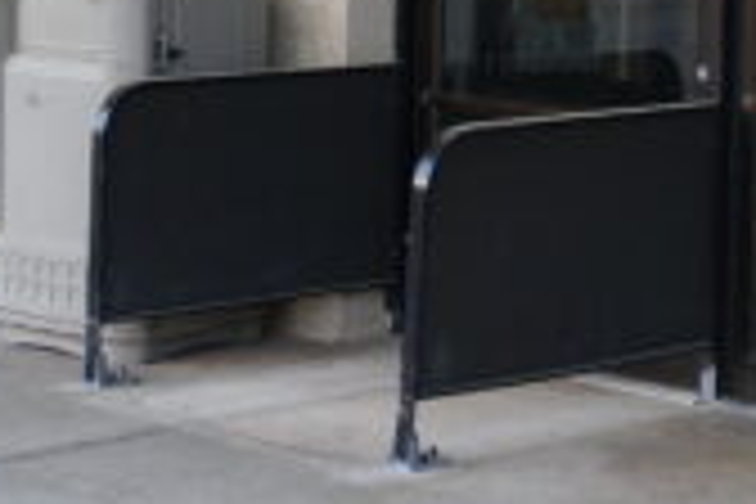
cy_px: -284
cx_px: 369
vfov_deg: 9.7
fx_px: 2877
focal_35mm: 137
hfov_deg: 15.0
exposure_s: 1/80
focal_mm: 20
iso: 200
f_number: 3.5
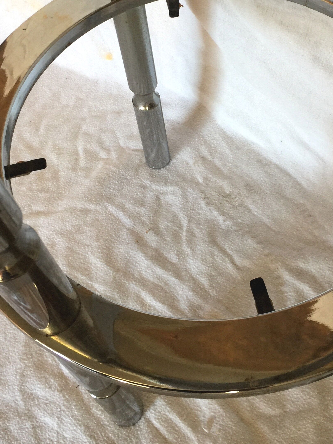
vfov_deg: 42.6
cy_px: 162
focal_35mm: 44
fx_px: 564
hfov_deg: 32.7
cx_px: 205
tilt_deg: -54.5
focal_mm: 4.15
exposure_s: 1/33
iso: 40
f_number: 2.2
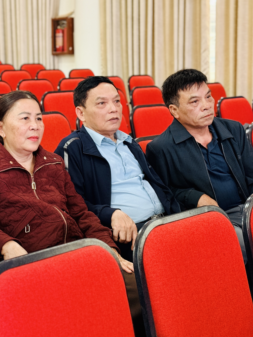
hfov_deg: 22.2
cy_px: 168
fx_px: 633
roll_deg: +1.1
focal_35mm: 65
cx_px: 45
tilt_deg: -7.9
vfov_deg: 29.8
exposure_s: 1/44
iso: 250
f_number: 1.78
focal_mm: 6.76
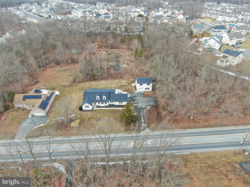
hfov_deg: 71.6
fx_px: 173
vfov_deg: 56.8
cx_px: 125
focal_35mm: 24
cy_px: 94
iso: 100
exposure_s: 1/30
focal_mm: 4.39
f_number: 2.8
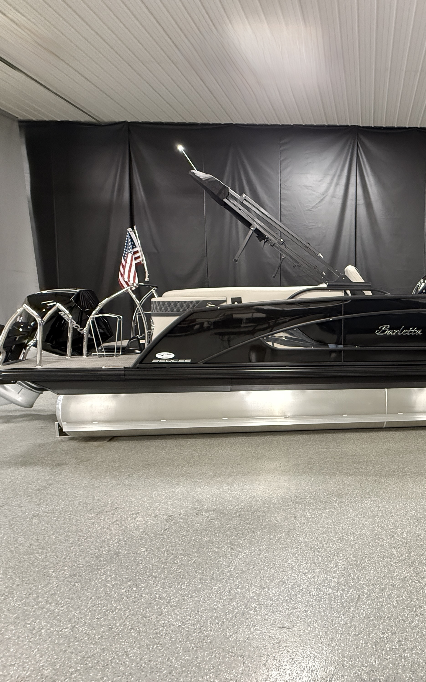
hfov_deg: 53.1
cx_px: 375
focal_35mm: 20
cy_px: 338
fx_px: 372
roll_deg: -0.9
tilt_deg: -6.3
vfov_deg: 85.1
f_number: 2.2
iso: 800
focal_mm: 2.22
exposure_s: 1/60
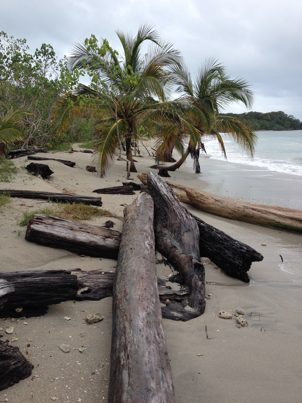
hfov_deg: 40.7
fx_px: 407
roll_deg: +1.9
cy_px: 202
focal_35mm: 35
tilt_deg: -13.5
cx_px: 151
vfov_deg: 52.6
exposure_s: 1/1004
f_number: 2.4
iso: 50
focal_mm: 4.28
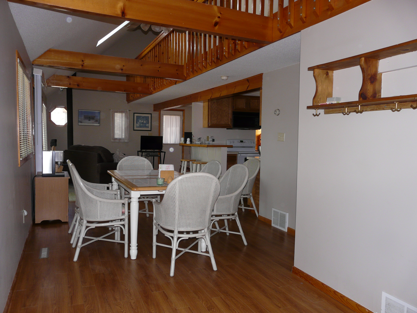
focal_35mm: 28
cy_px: 156
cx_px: 208
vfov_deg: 49.7
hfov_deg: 63.4
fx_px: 337
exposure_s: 1/30
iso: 100
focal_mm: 4.6
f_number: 2.8
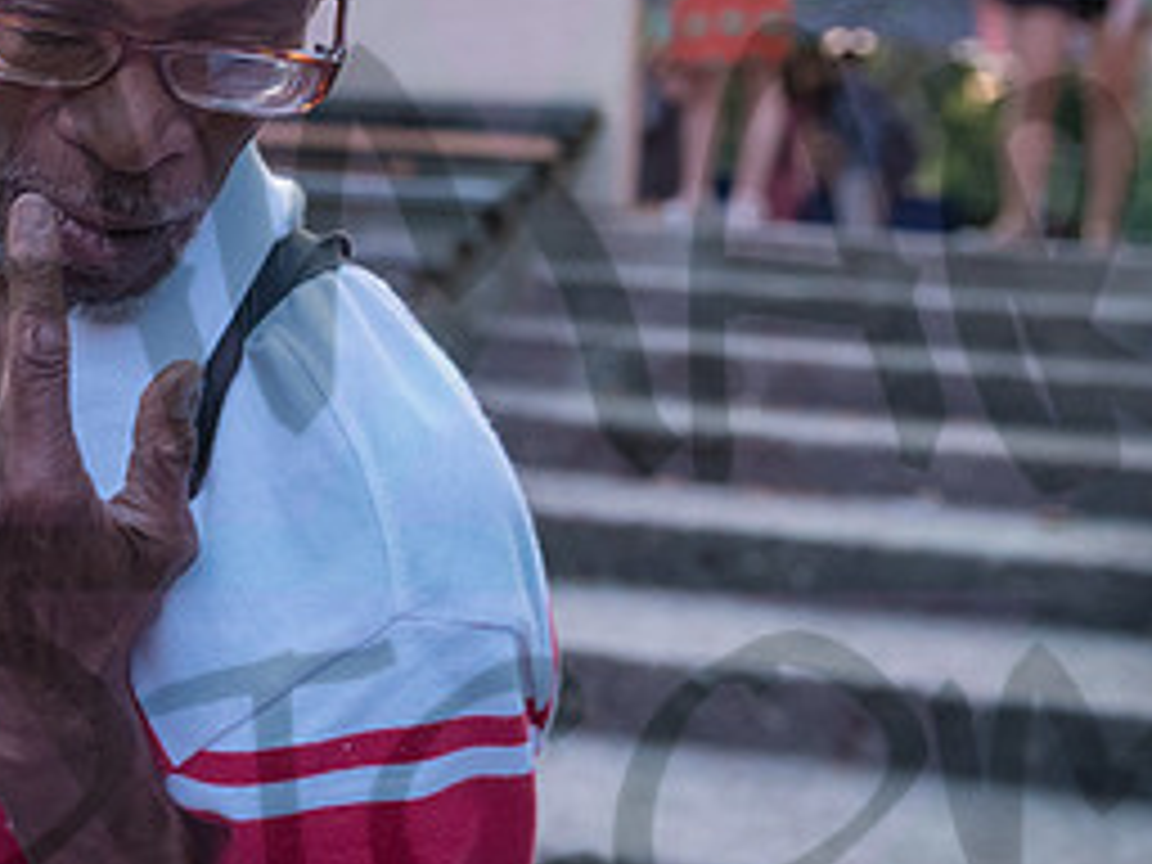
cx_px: 14
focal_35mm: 93
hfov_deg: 20.4
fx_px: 3095
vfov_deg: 15.7
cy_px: 114
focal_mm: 34
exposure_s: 1/125
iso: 2000
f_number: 4
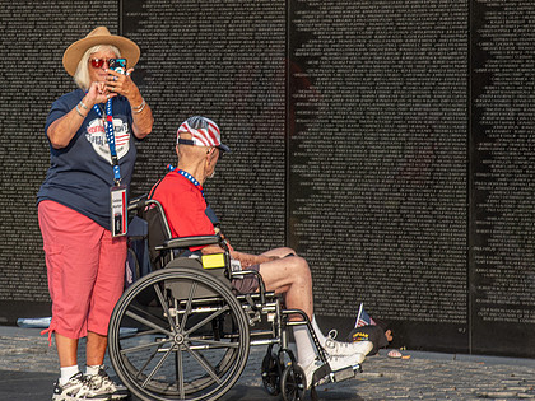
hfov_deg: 9.6
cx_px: 122
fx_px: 3184
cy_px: 152
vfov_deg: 7.2
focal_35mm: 206
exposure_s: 1/125
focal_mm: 100
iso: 160
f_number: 9
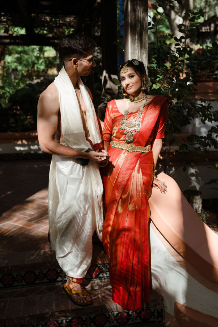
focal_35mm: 35
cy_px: 164
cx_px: 109
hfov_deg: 37.9
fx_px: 318
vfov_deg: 54.4
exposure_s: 1/3200
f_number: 2.2
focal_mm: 35
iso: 200
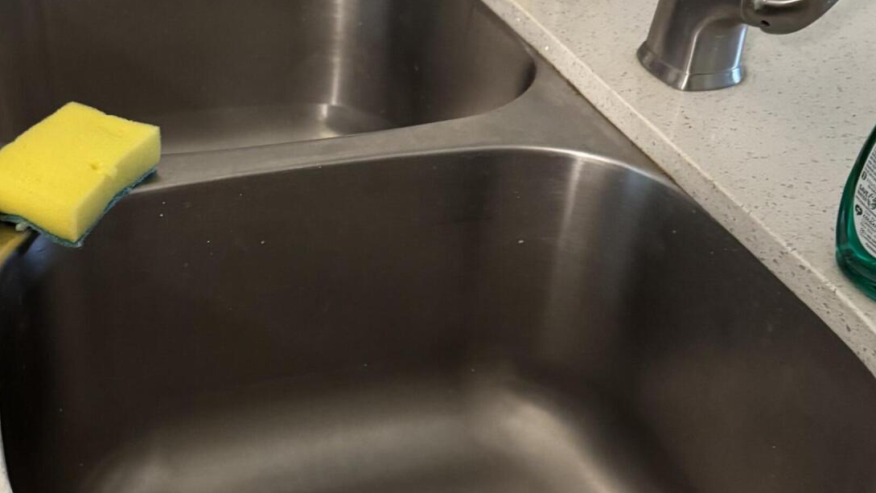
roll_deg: -2.2
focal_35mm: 48
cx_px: 321
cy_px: 305
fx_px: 1115
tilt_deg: -36.3
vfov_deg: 24.9
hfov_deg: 42.5
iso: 800
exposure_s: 1/40
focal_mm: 6.76
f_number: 1.78
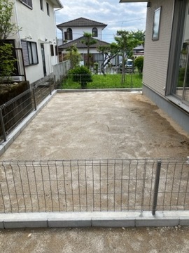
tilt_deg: -19.4
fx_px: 204
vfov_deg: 63.4
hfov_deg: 49.7
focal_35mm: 28
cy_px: 126
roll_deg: +1.0
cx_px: 94
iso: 32
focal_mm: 3.99
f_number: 1.8
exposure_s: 1/1104
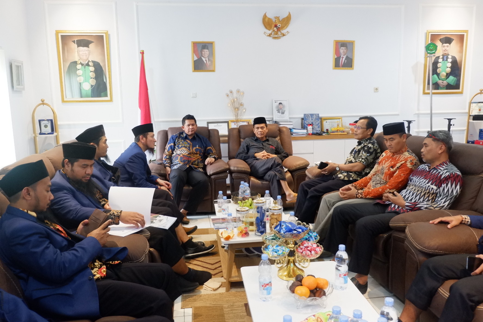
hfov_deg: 63.7
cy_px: 161
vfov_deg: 45.0
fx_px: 389
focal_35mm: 29
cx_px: 242
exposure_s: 1/60
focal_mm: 19.2
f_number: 3.8
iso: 3200
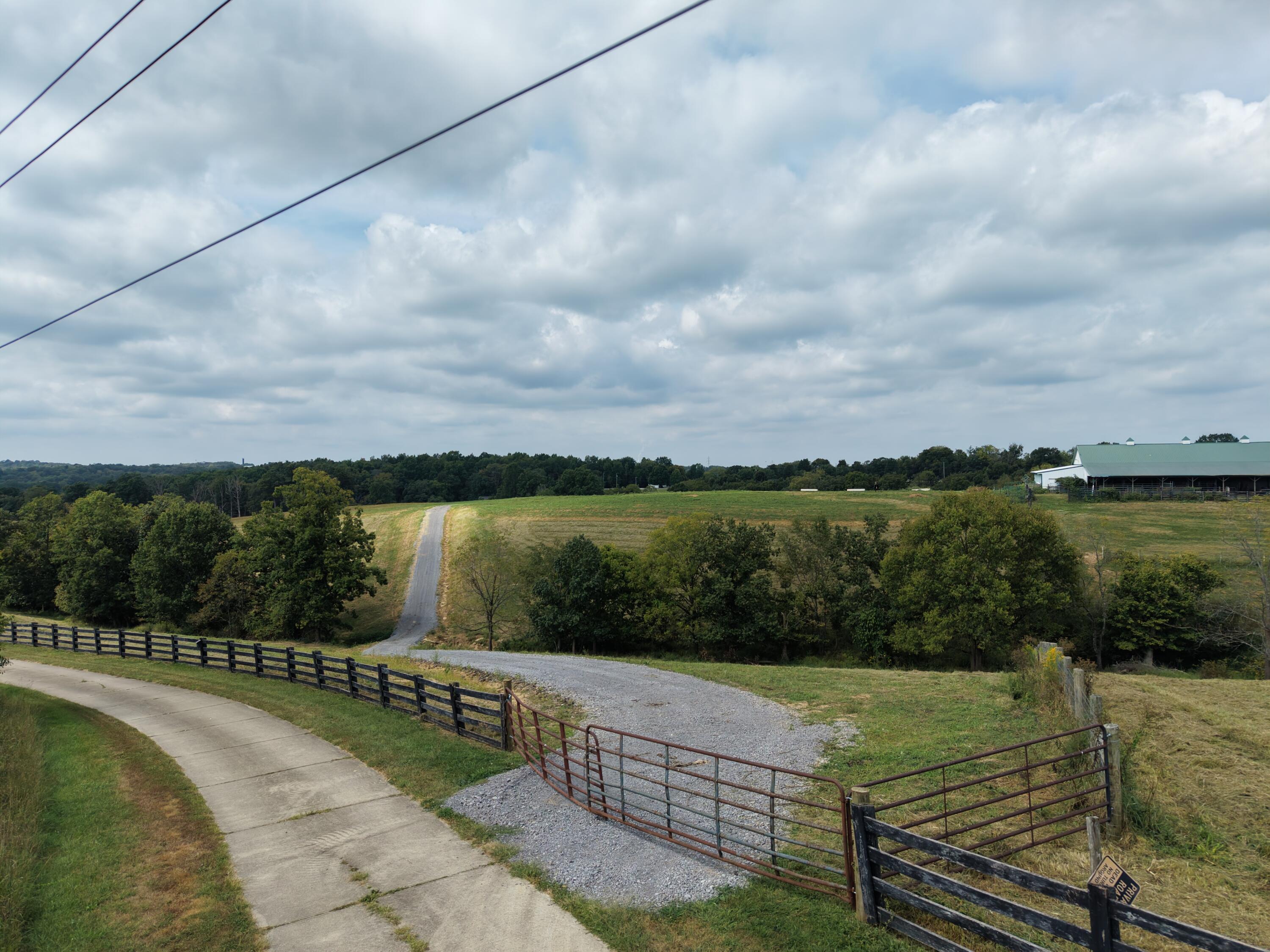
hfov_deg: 71.6
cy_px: 476
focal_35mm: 24
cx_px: 635
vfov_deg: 56.8
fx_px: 881
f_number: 1.8
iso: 280
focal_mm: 8.67
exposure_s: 1/6400
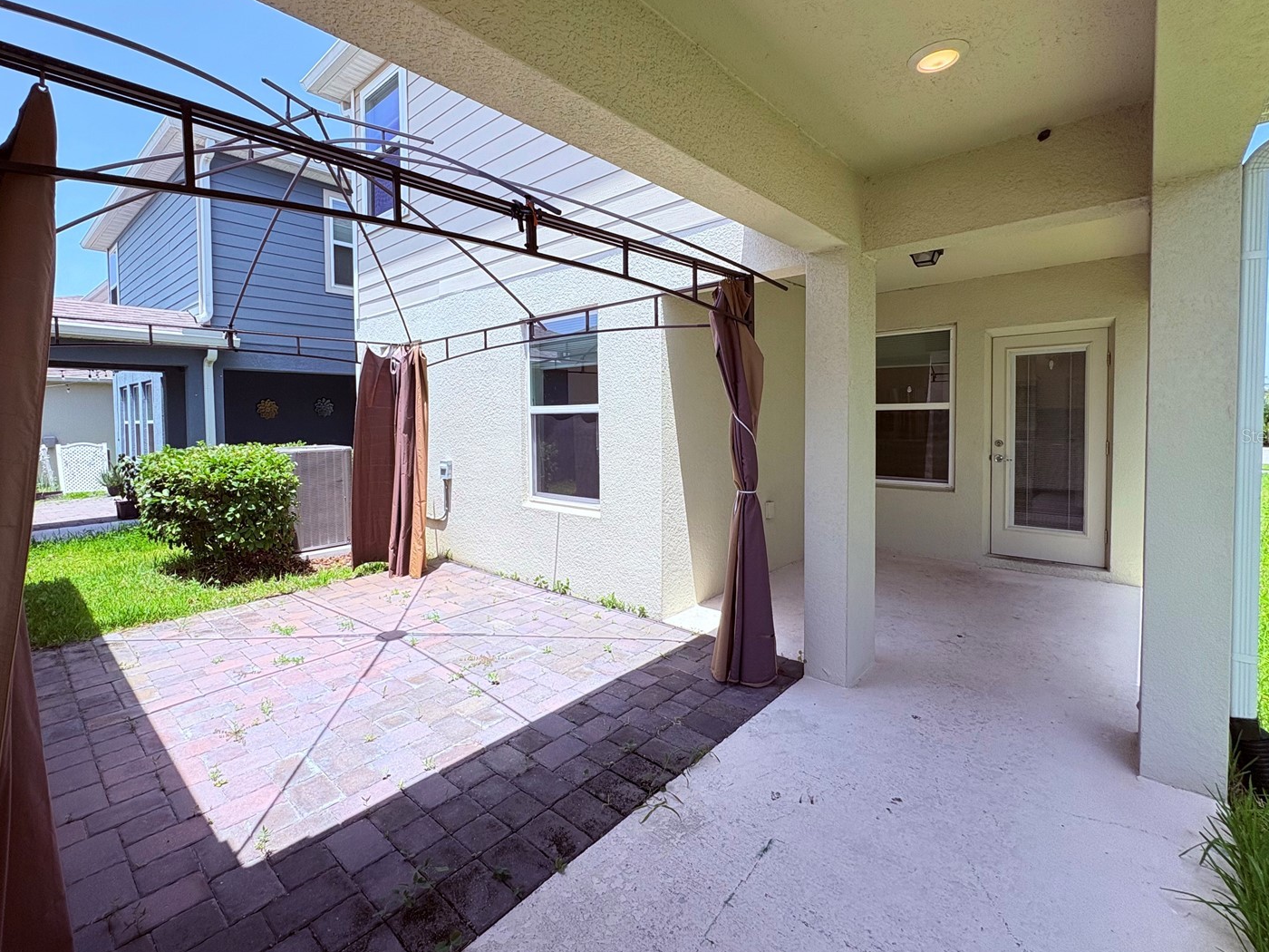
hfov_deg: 94.4
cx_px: 602
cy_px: 435
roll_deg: +1.5
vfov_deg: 77.9
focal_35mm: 16
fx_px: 587
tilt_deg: -1.6
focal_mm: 2.22
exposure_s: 1/652
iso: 64
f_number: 2.2
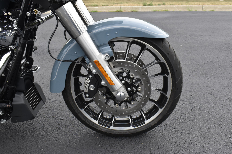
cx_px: 116
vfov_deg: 36.9
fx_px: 232
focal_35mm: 36
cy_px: 77
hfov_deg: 53.1
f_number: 8
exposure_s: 1/250
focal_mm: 24
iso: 400
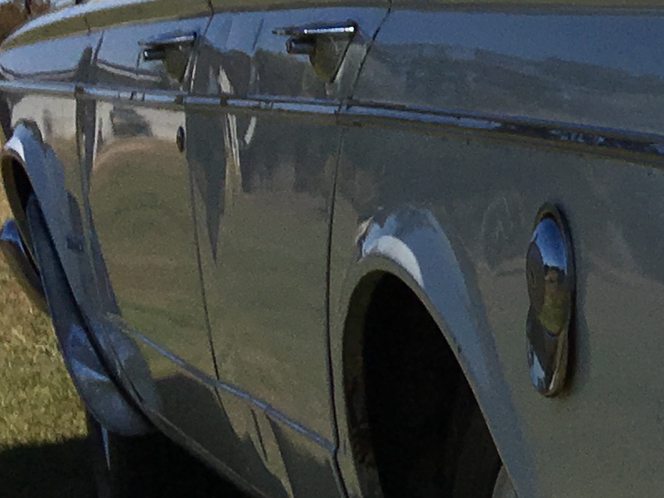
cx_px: 1458
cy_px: 49
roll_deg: -3.2
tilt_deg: +1.8
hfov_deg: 11.7
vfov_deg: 10.1
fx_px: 2801
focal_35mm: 146
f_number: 2.2
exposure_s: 1/4808
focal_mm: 4.15
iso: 25
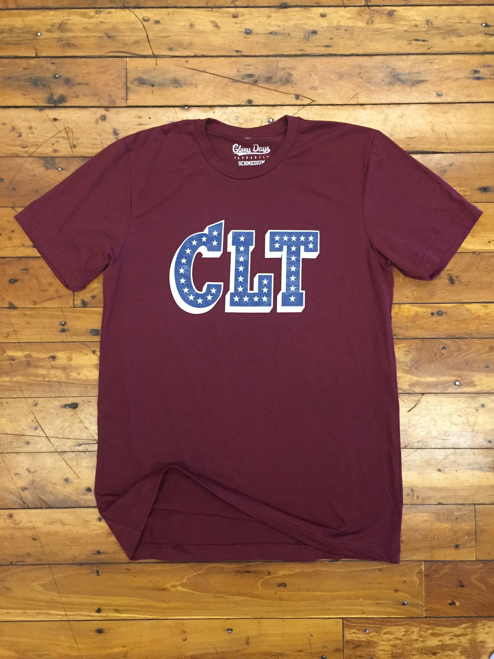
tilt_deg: -89.1
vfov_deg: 61.7
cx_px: 247
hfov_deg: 48.2
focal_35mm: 29
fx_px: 552
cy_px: 330
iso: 250
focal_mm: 4.15
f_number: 2.2
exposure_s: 1/24
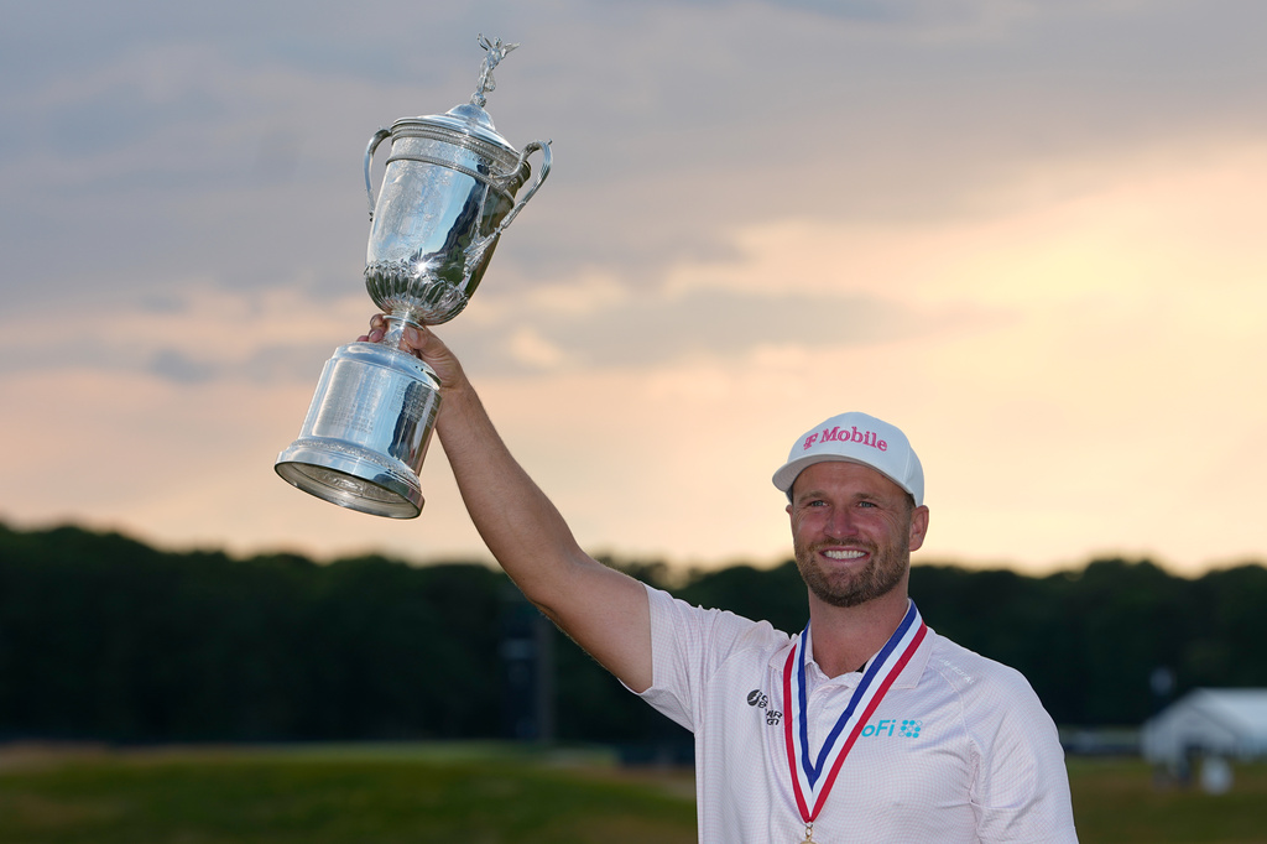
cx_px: 634
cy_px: 422
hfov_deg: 10.8
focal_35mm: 190
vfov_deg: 7.2
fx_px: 6684
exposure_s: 1/400
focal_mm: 127
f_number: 4.5
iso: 80
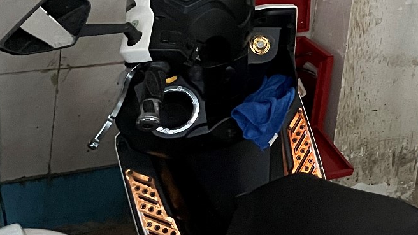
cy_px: -129
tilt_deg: -4.0
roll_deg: -7.3
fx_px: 909
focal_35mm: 82
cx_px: 561
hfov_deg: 22.7
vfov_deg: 13.8
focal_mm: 4.2
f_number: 1.6
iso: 500
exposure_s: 1/49
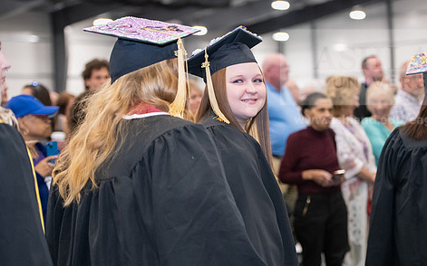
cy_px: 139
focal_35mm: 98
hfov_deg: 21.2
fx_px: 1140
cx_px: 253
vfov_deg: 13.3
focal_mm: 78
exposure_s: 1/200
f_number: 3.2
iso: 3200
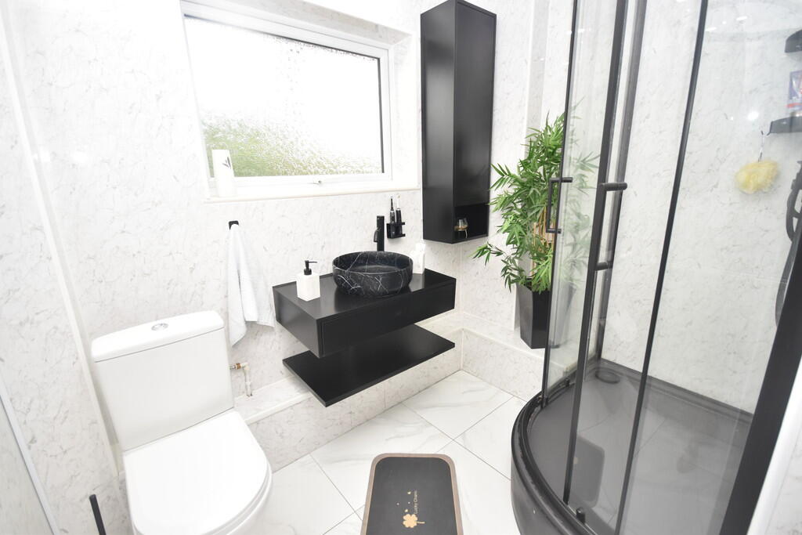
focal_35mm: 15
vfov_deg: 77.3
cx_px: 401
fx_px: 334
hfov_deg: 100.4
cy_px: 268
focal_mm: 10
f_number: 4.5
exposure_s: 1/160
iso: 800
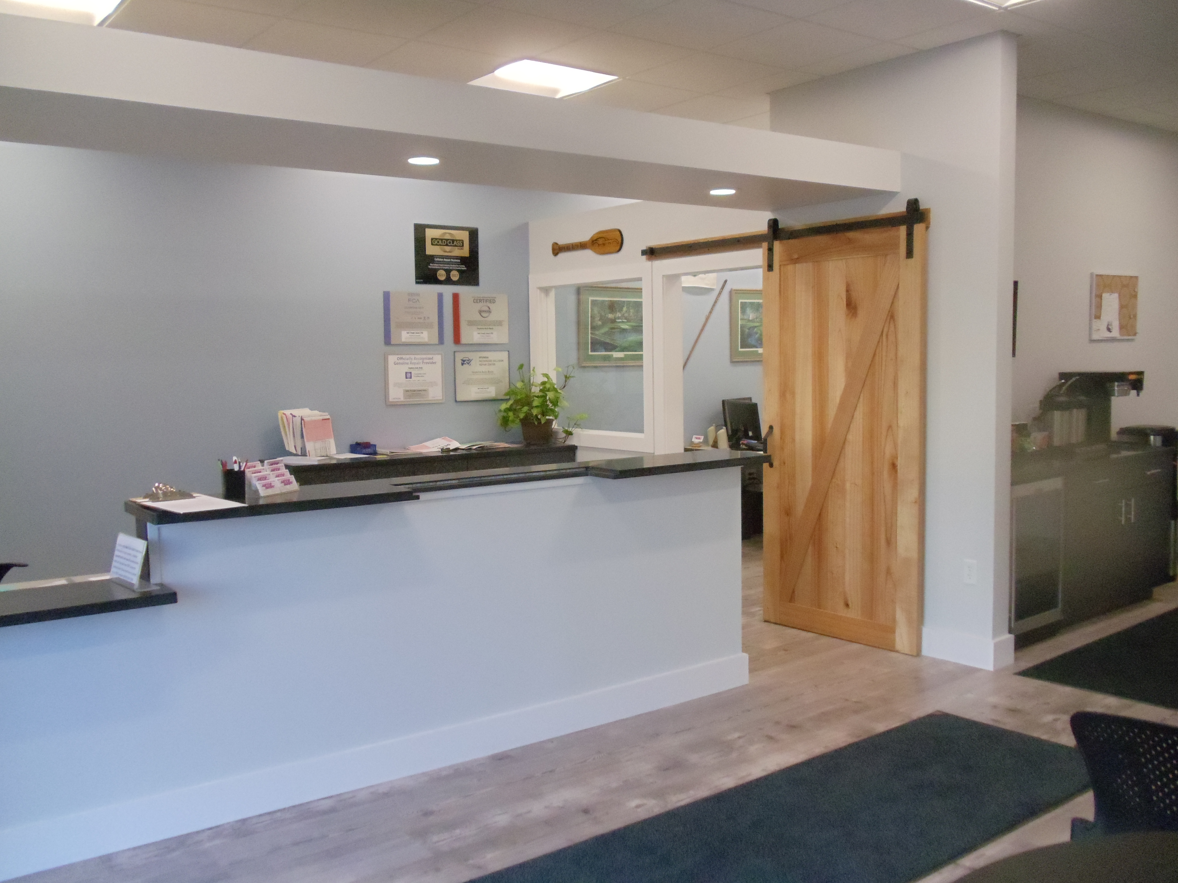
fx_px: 1497
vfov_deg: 32.9
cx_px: 589
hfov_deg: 42.9
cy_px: 442
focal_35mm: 44
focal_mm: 6
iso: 800
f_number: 3.5
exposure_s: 1/160
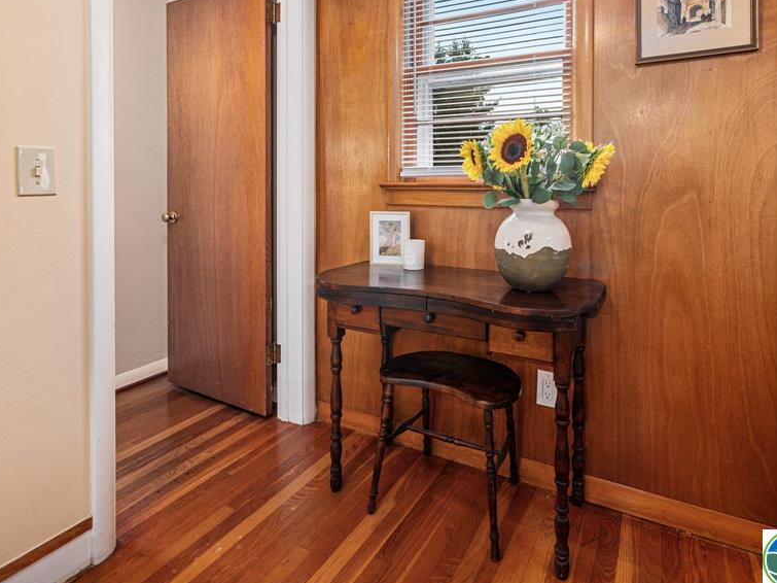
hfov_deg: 84.1
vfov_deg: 67.1
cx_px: 446
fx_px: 426
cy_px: 203
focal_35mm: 19
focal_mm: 7
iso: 200
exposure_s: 1/4
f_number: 4.5
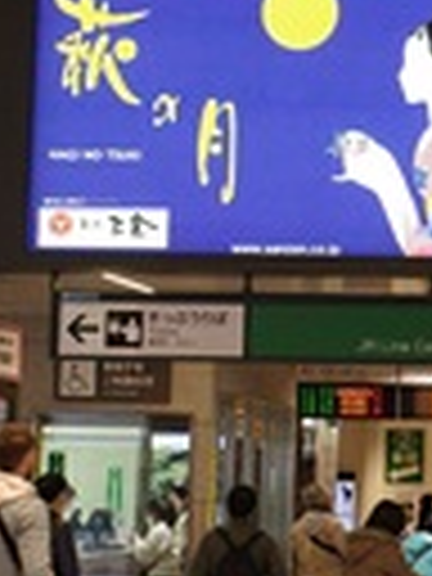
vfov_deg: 11.3
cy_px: 97
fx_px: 2895
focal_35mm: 174
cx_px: 734
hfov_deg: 8.3
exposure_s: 1/250
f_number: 3.2
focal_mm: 18.3
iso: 1000
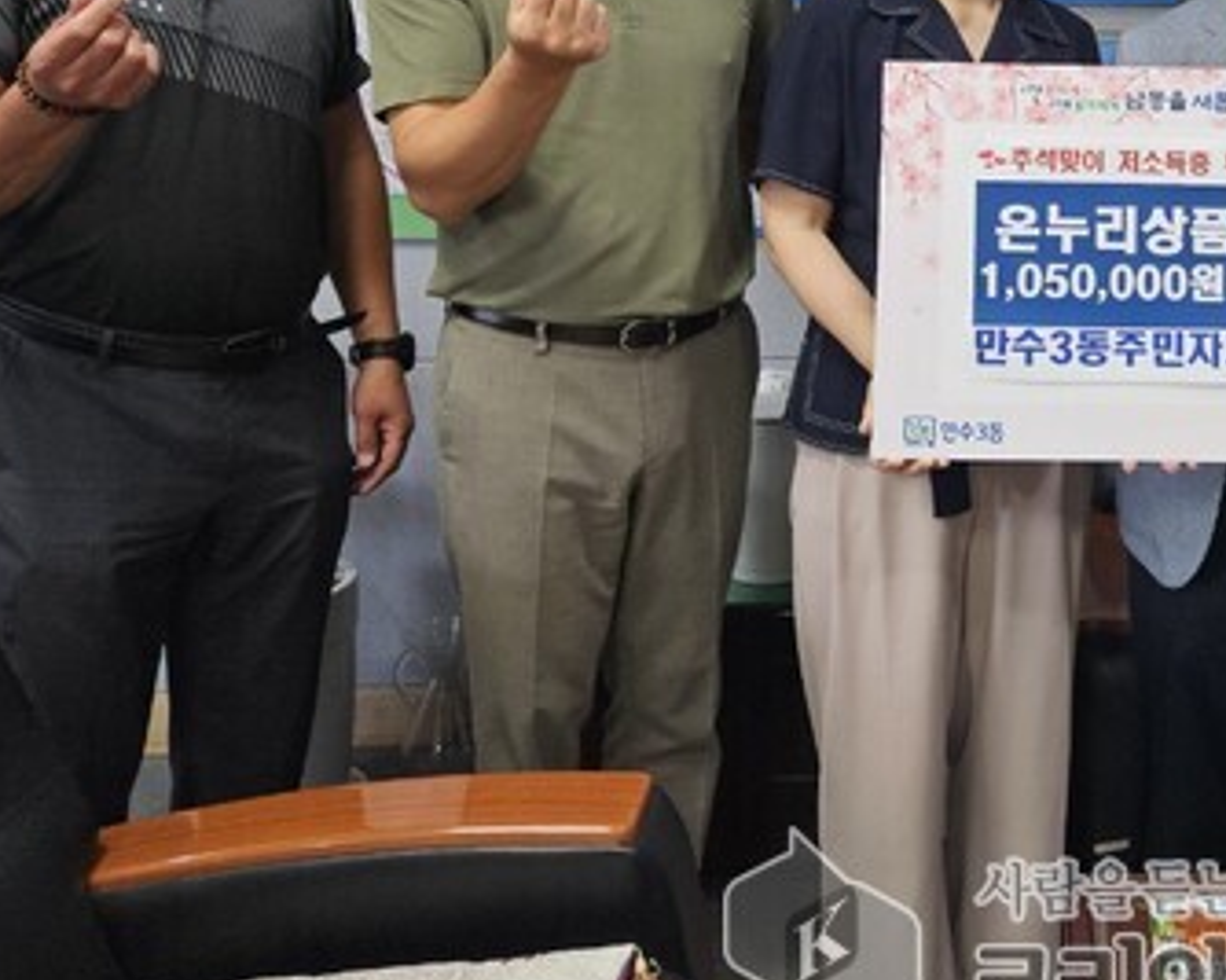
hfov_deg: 36.8
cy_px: 145
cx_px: 1131
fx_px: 1705
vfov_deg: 31.0
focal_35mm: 47
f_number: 1.8
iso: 200
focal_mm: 5.4
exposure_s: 1/120
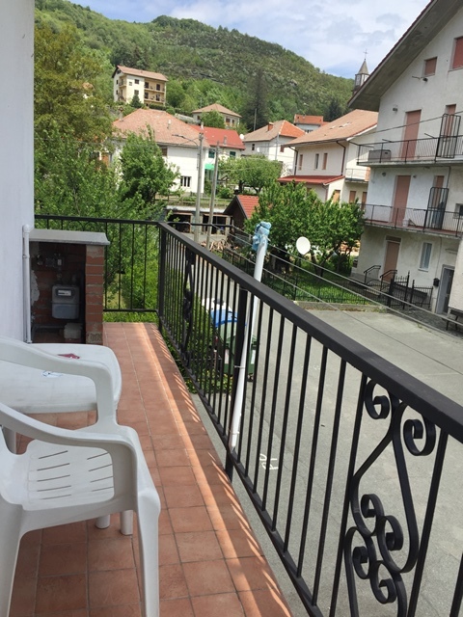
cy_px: 308
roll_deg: -3.8
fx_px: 517
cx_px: 232
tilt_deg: -13.1
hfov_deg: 48.2
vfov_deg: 61.7
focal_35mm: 29
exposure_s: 1/1522
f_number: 2.2
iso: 32
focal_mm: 4.15
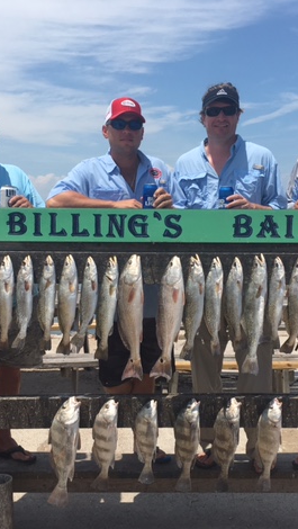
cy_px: 269
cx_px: 148
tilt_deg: -5.3
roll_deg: +1.5
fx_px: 603
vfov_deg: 47.3
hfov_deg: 27.8
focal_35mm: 43
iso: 25
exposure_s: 1/2024
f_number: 2.2
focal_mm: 4.15
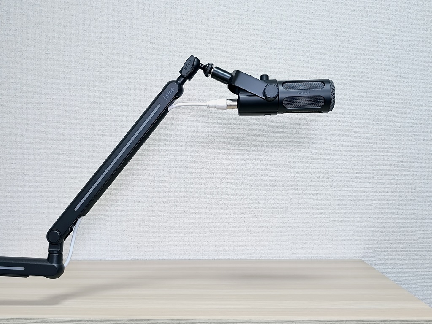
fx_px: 462
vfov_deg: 38.7
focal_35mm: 37
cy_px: 162
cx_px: 216
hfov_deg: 50.1
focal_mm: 6.14
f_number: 1.65
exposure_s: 1/50
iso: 640
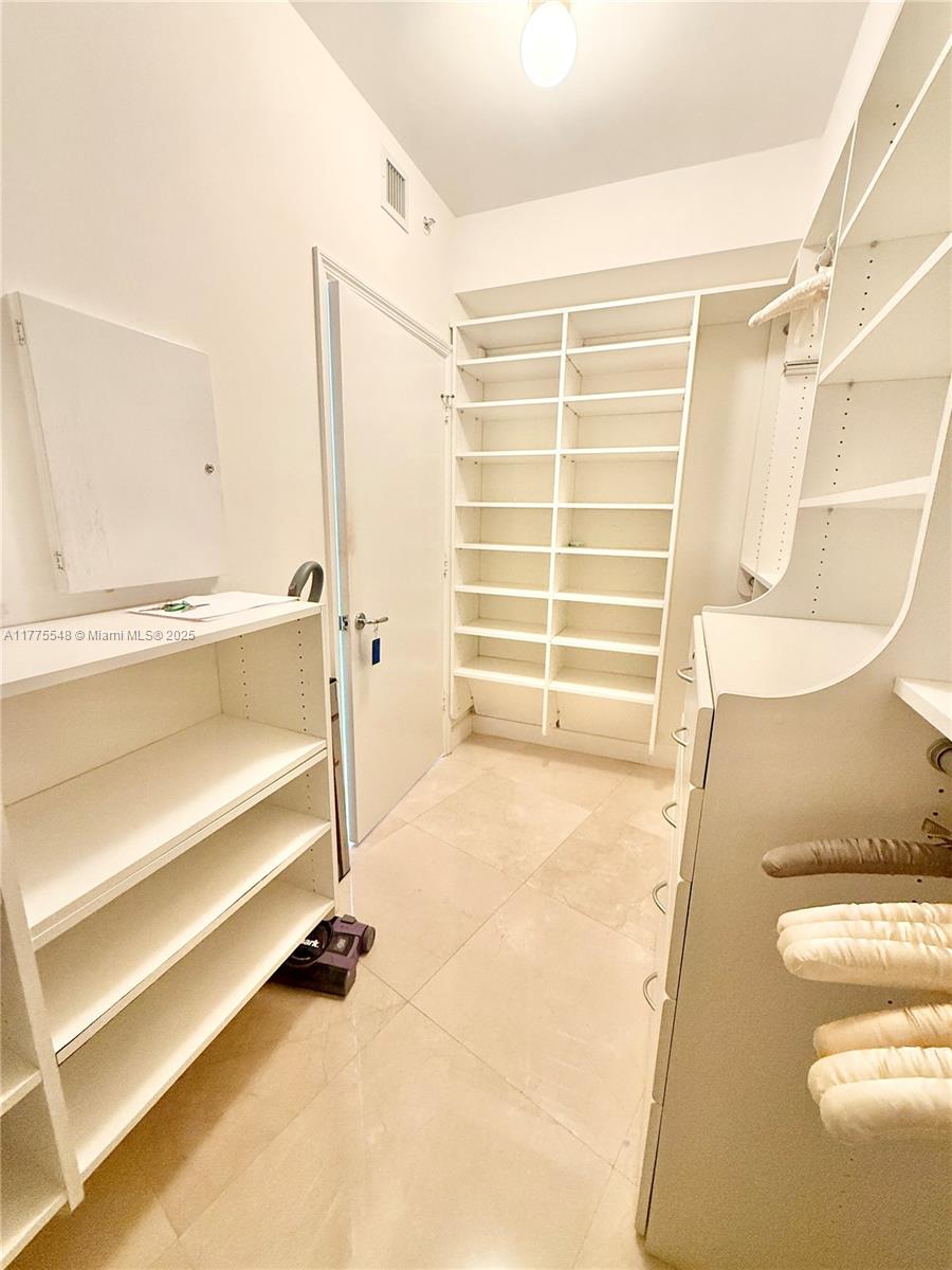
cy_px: 635
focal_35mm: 14
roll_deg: -1.1
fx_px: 513
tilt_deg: -12.0
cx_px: 476
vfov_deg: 102.1
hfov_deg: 85.7
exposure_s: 1/60
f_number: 2.2
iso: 500
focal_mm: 2.22
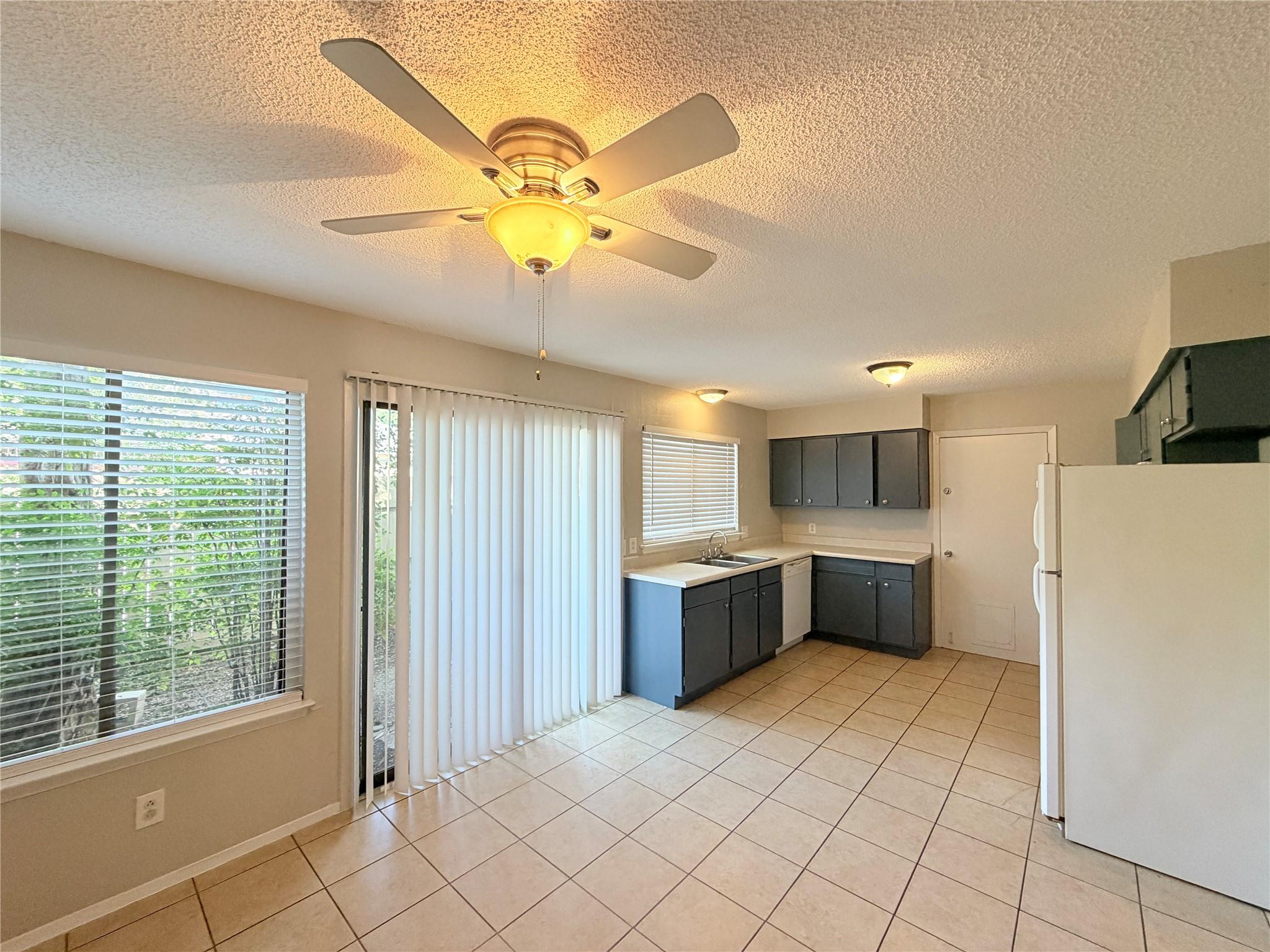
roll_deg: +0.1
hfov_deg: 102.1
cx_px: 635
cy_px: 476
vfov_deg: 85.7
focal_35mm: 14
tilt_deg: +1.2
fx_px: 514
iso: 200
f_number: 2.2
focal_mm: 2.22
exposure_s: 1/60
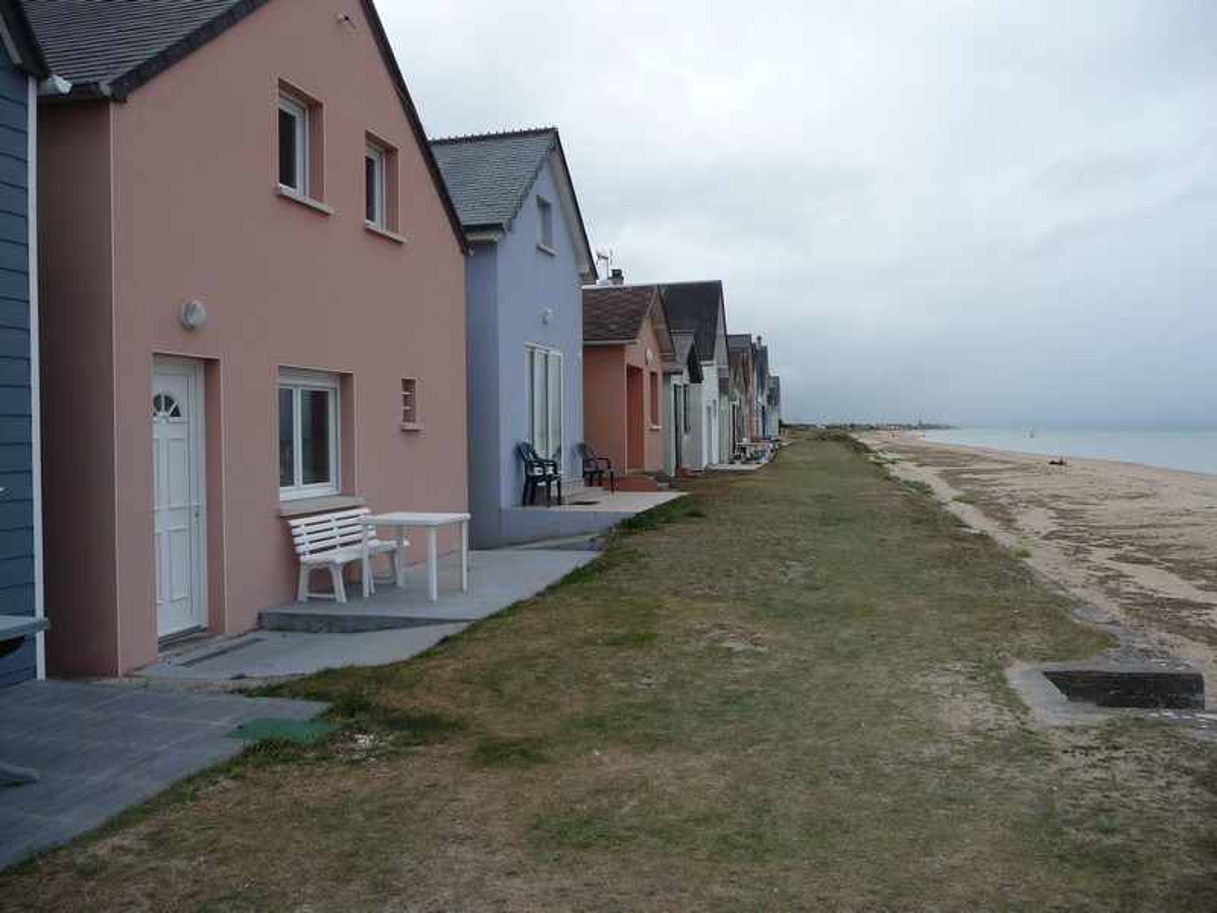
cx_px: 608
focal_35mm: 28
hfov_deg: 63.4
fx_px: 984
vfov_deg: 49.7
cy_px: 456
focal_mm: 4.7
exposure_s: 1/500
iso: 100
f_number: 3.3
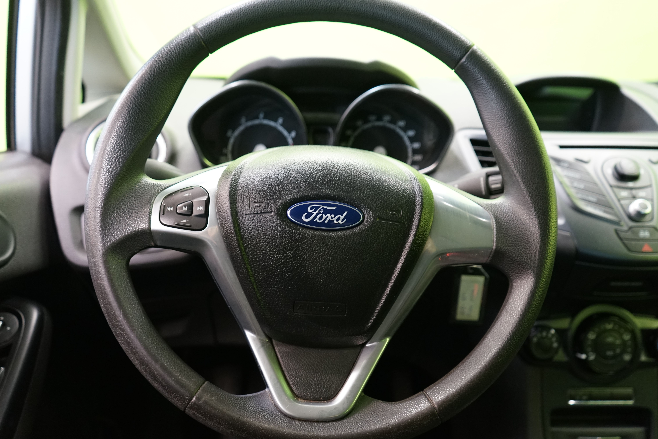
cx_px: 329
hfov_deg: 61.9
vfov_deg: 43.6
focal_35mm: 30
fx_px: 548
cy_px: 220
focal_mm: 30
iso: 2000
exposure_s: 1/20
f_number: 4
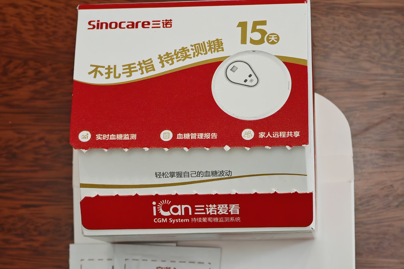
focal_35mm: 132
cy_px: 192
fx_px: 1481
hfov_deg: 15.5
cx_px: 202
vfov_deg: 10.4
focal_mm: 14.92
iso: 500
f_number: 3
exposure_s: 1/33
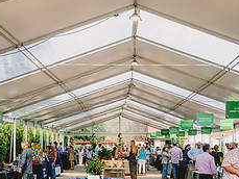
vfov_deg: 22.3
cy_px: 146
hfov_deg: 29.8
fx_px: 449
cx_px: 99
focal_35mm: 65
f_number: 7.1
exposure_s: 1/250
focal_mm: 24.5
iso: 400
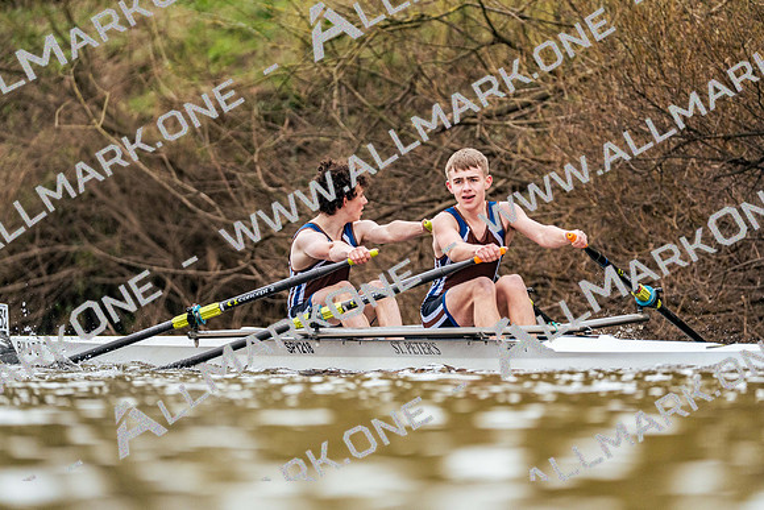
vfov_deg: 2.7
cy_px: 255
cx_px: 382
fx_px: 10995
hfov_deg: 4.0
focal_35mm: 518
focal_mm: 518
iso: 2500
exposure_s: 1/2000
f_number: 6.3
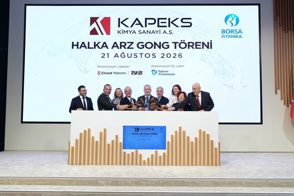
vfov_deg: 36.9
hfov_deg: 53.1
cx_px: 147
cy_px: 98
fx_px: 294
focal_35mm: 36
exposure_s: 1/200
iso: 2000
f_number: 5
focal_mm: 24
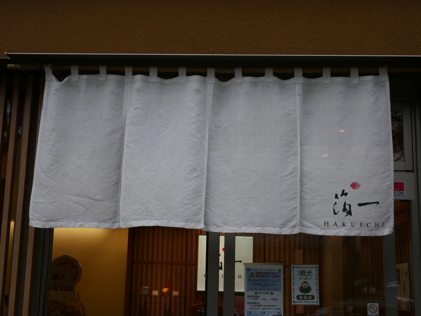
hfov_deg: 38.2
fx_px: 608
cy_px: 158
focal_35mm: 50
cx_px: 210
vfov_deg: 29.1
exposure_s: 1/250
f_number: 5.6
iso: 200
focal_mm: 25
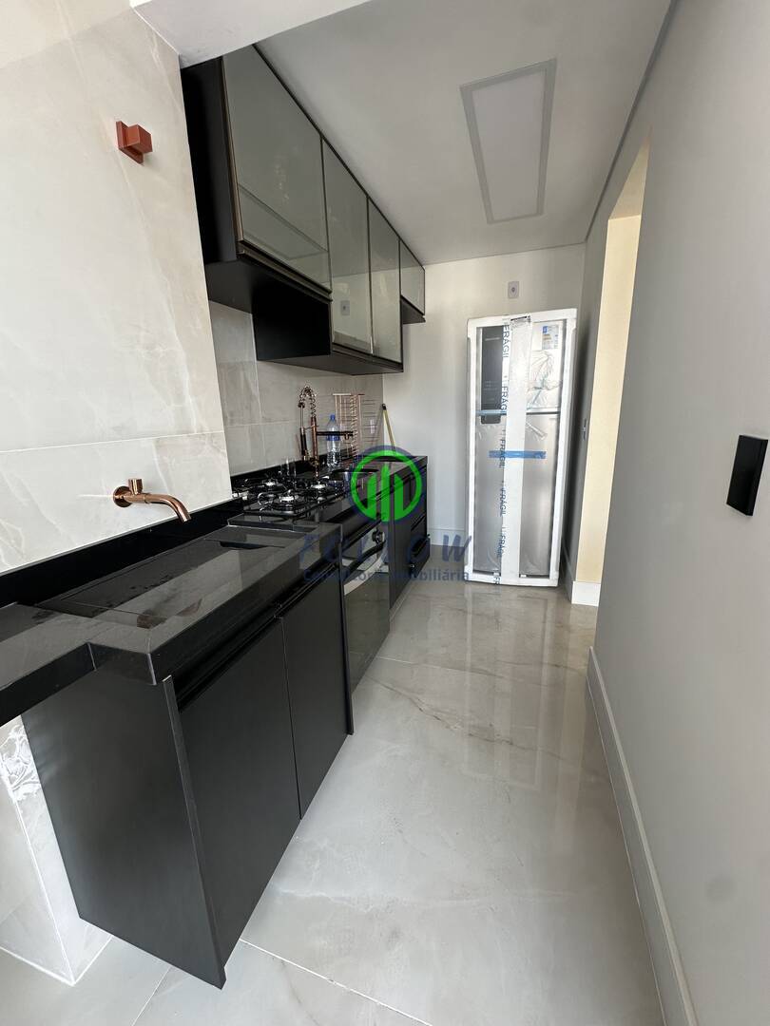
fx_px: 415
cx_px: 385
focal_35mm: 14
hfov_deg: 85.7
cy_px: 513
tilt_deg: -13.3
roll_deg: +1.2
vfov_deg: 102.1
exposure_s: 1/99
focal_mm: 2.22
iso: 100
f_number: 2.2
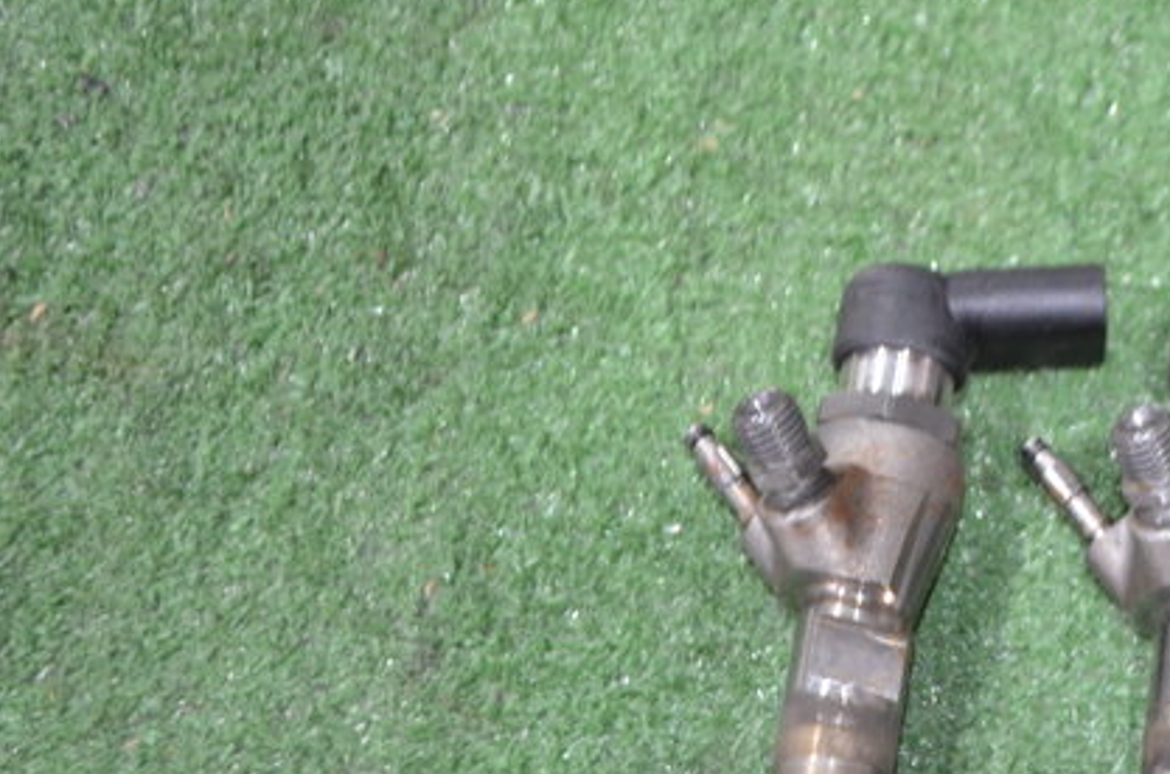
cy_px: 752
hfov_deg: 23.5
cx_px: 1302
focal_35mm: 81
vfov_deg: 16.5
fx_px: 2626
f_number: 3.8
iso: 1100
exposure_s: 1/60
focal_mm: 22
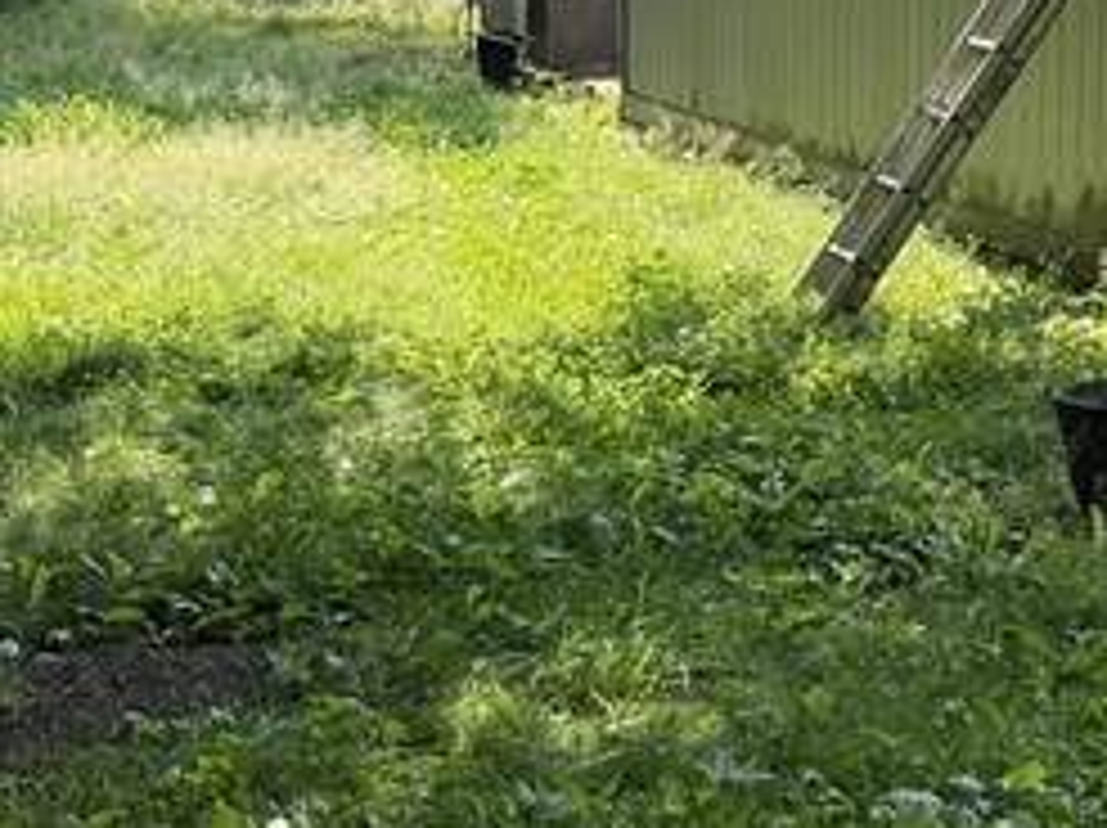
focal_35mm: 100
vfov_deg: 14.6
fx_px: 3195
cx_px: 1508
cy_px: 122
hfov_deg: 18.1
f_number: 1.78
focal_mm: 6.76
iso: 100
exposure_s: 1/1060
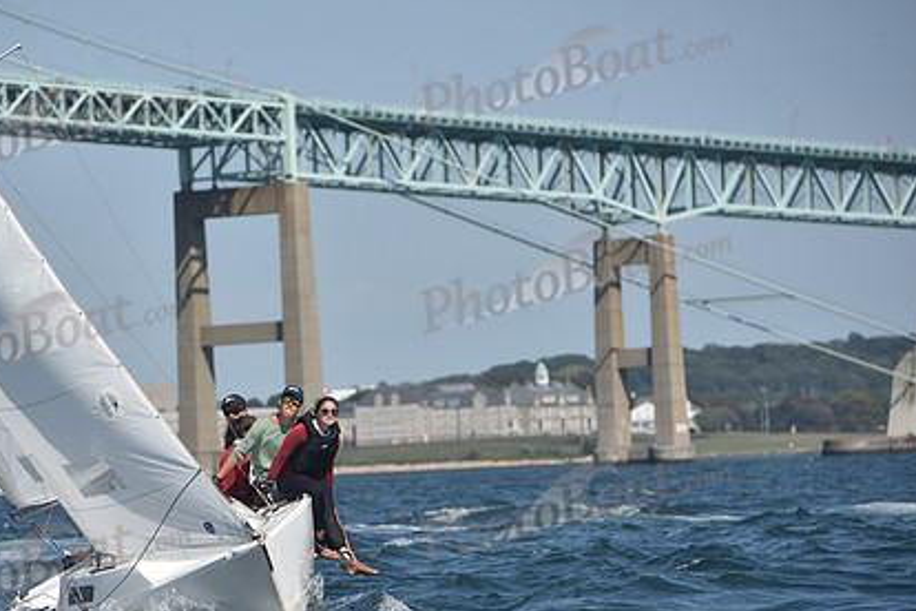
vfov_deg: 5.0
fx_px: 6946
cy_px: 422
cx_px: 308
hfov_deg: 7.5
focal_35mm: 273
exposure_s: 1/1000
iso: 250
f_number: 5.6
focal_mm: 195
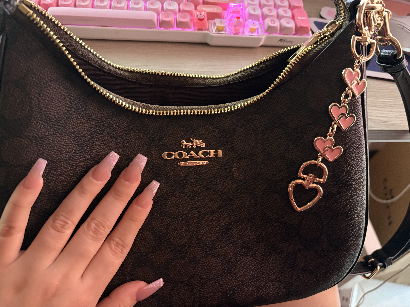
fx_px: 308
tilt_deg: -51.7
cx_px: 205
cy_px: 154
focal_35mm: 26
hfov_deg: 67.3
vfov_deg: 53.1
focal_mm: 5.96
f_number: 1.6
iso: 1000
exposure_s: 1/30
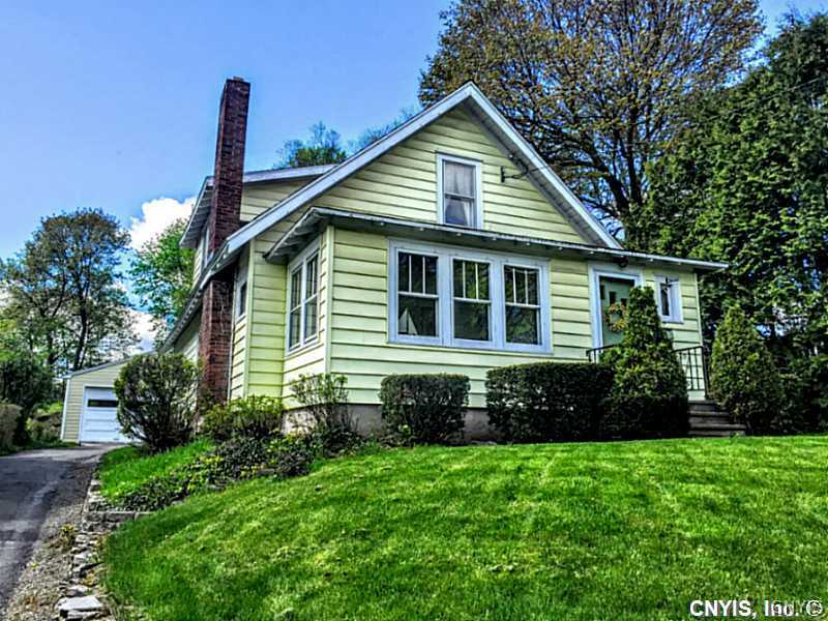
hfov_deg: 61.7
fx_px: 694
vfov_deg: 48.2
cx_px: 414
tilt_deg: +12.9
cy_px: 310
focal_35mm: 29
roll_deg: -0.2
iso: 32
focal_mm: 4.15
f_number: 2.2
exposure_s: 1/1130
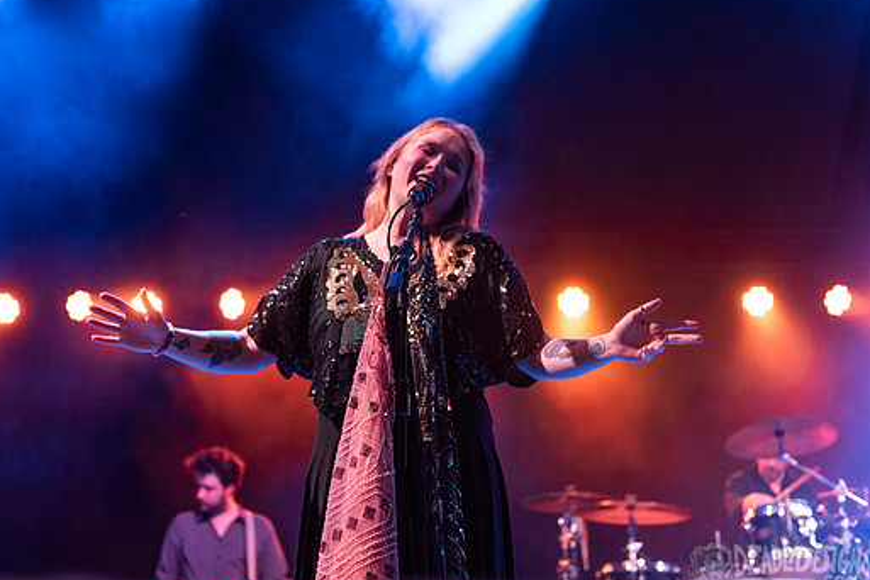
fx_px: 1498
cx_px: 356
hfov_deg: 32.3
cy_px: 229
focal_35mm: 62
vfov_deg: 21.9
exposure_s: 1/320
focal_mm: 48
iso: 2500
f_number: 3.2
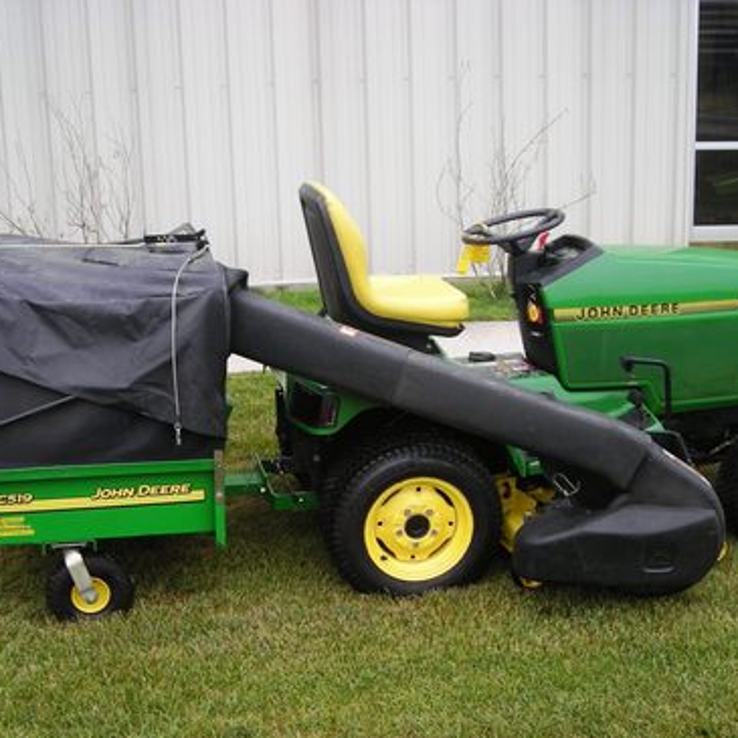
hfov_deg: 34.0
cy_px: 404
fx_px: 1206
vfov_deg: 34.0
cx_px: 360
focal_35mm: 50
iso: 50
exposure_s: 1/66.6
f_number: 3.2
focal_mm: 6.3
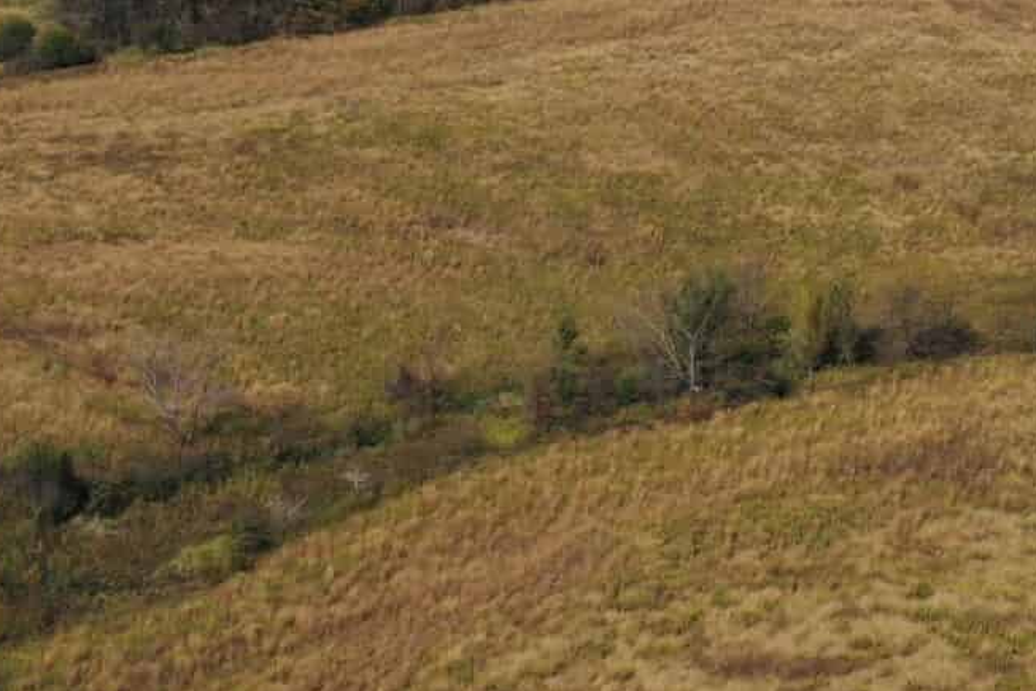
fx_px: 3166
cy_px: -222
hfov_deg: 17.5
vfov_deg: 12.1
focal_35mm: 110
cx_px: 1325
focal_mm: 10.26
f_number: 6.3
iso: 100
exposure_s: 1/640
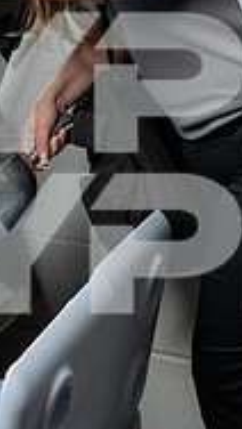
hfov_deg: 9.5
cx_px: 68
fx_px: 1458
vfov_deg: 16.6
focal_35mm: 128
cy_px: 84
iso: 250
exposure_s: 1/250
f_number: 4.5
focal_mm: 51
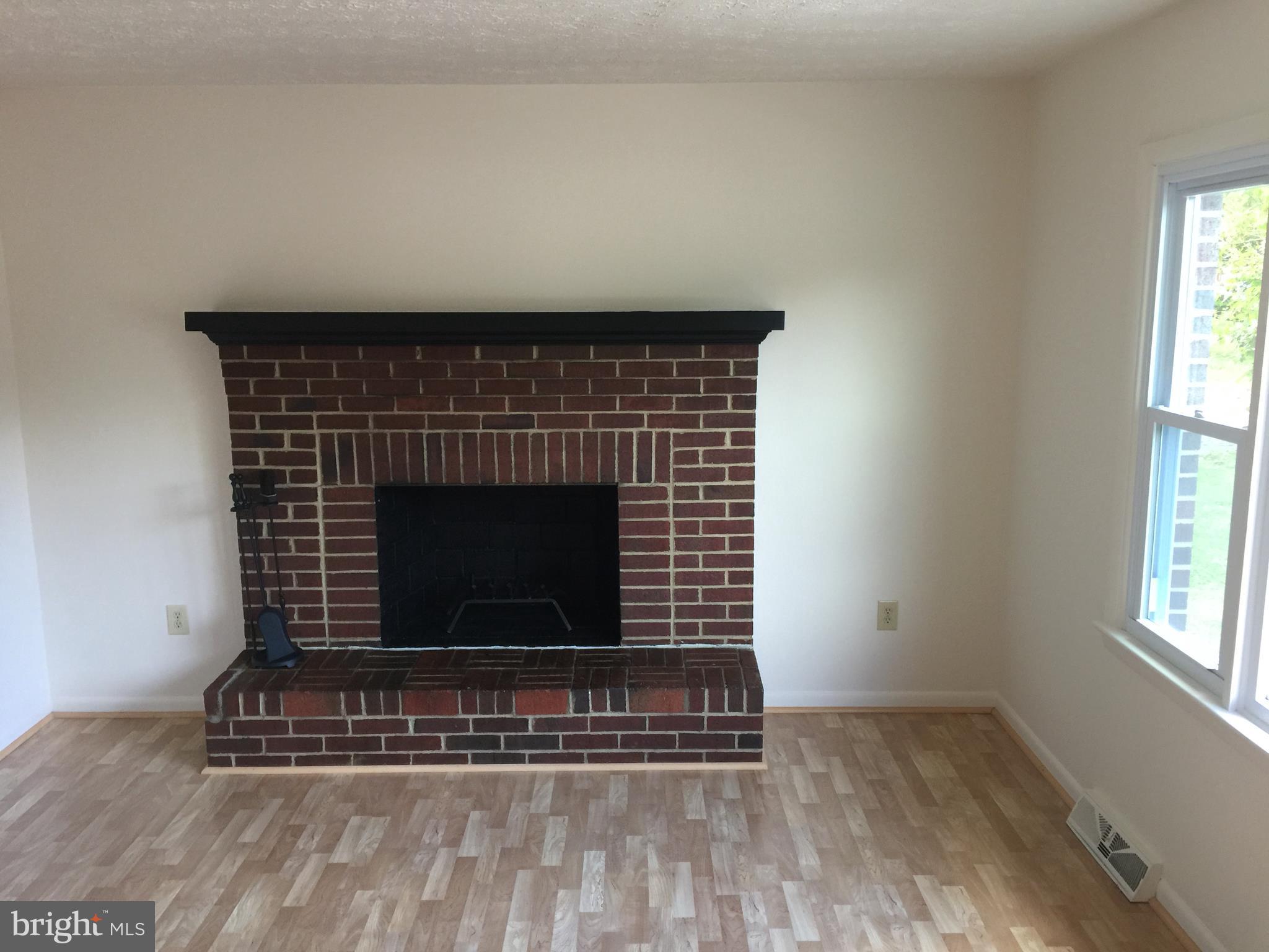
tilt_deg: -10.3
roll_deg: -1.0
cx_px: 634
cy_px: 476
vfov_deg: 48.2
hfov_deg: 61.7
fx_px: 1063
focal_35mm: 29
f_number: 2.2
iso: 50
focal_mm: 4.15
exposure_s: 1/30
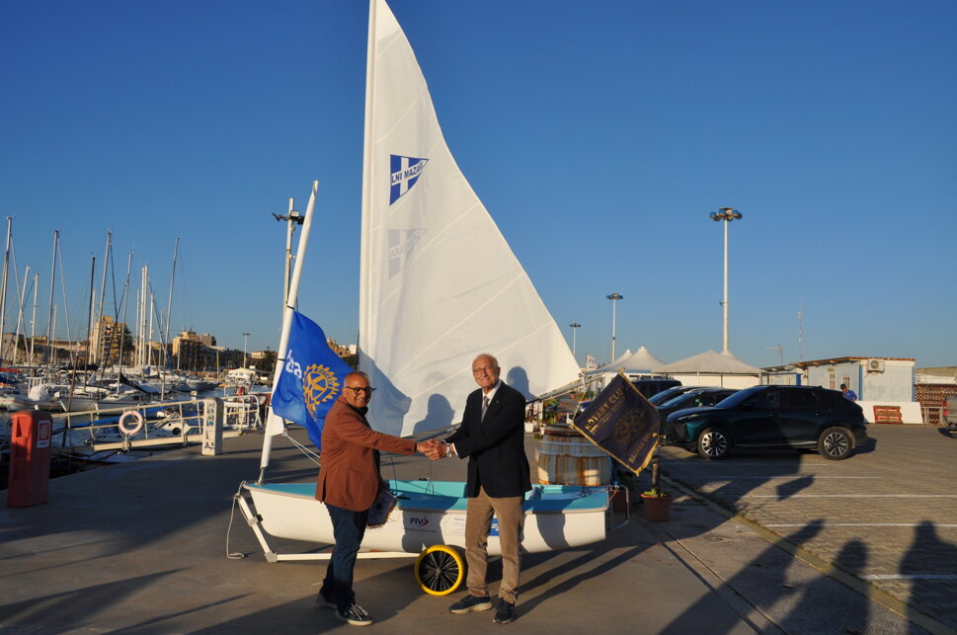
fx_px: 796
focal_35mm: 30
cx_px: 478
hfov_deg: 62.0
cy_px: 318
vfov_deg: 43.5
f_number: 10
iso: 200
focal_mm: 20
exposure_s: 1/400
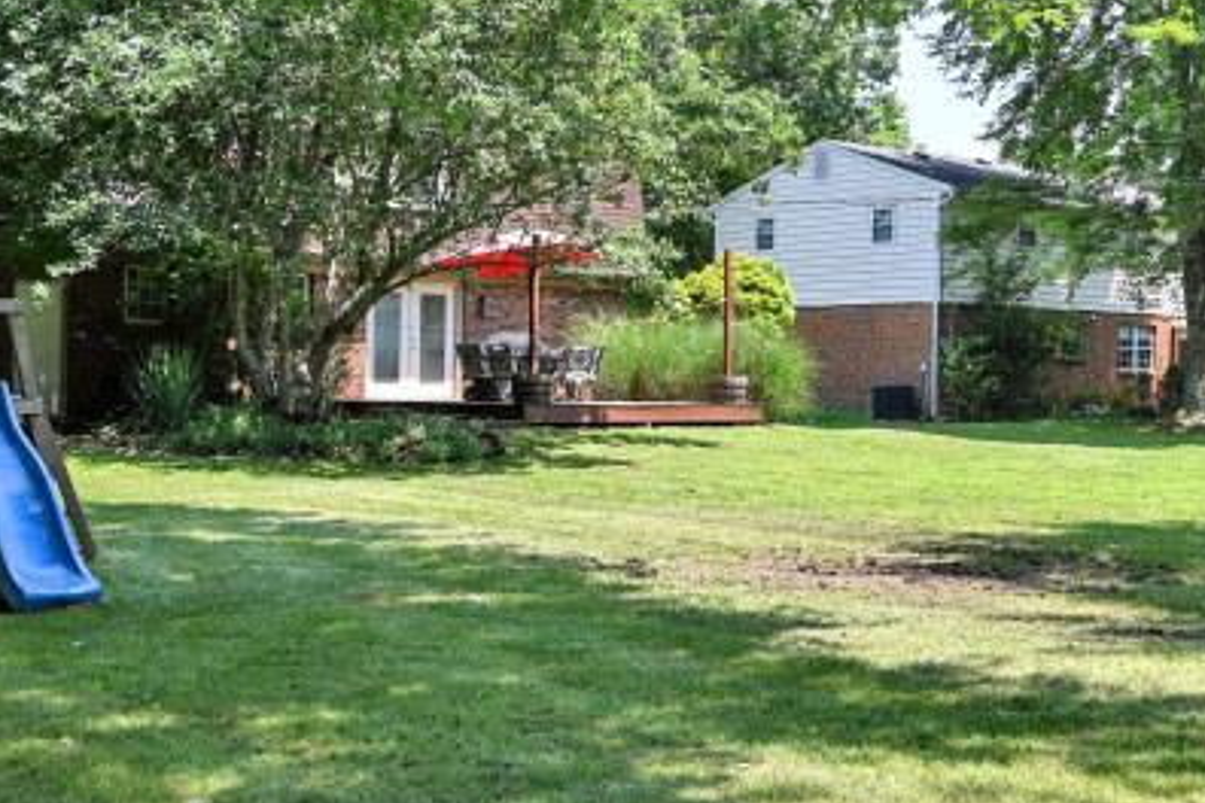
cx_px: 767
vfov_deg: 25.5
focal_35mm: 53
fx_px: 1774
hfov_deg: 37.3
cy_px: 362
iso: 125
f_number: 5.6
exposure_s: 1/250
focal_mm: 14
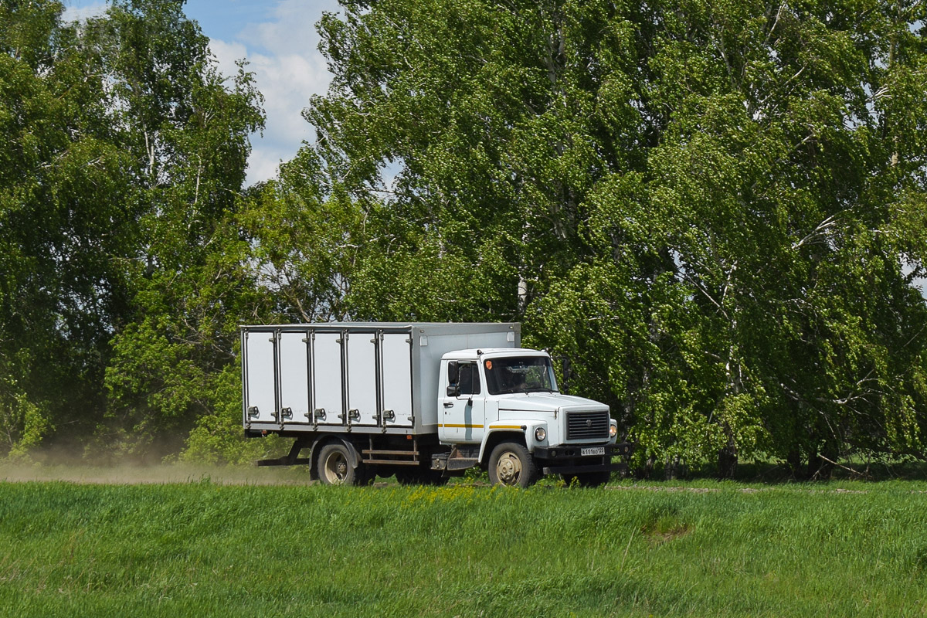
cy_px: 309
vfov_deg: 16.6
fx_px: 2124
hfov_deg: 24.6
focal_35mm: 82
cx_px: 464
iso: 100
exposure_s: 1/800
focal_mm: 55
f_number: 6.3
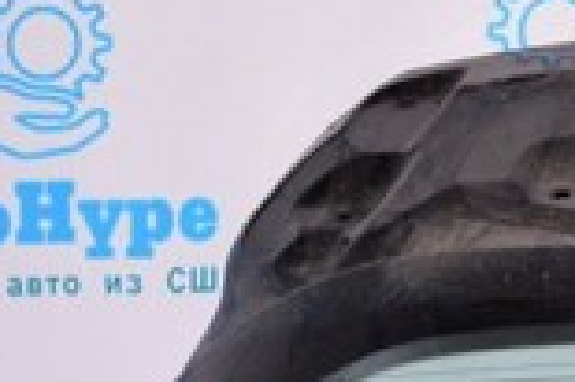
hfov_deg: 11.8
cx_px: 1154
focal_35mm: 155
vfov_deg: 8.6
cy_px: 566
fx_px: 2474
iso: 1600
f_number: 8
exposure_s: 1/200
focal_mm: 25
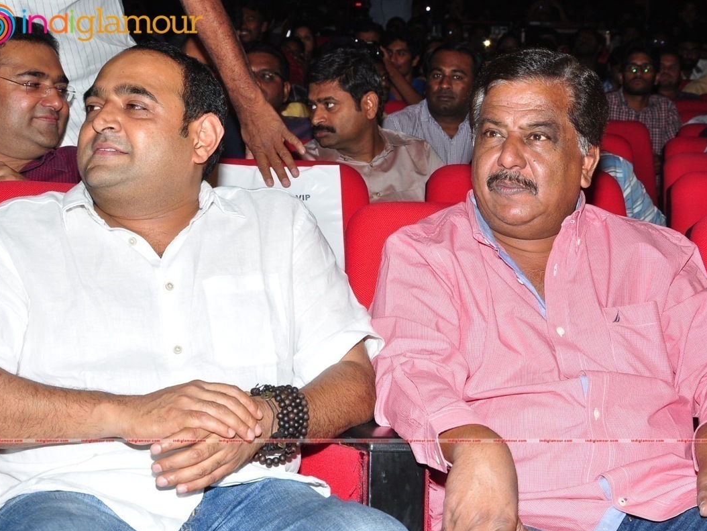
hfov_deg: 23.8
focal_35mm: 82
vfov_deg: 18.0
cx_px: 372
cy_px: 267
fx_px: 1675
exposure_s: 1/125
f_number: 11
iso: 500
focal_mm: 50
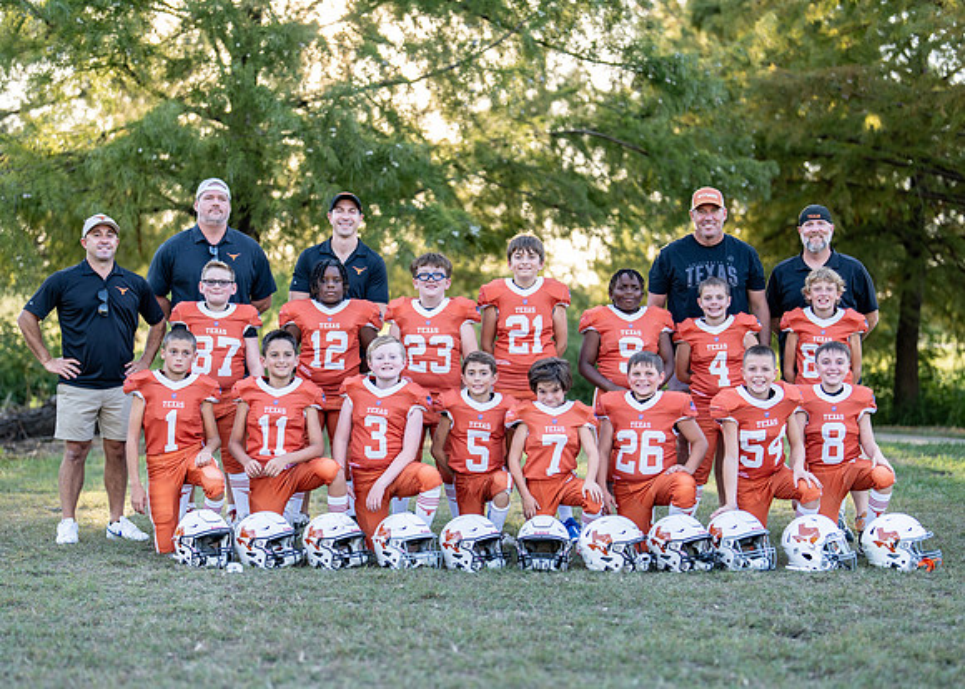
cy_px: 404
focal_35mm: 61
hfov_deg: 32.0
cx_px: 467
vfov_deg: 23.1
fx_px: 1682
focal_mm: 50
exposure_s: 1/800
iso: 100
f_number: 1.2
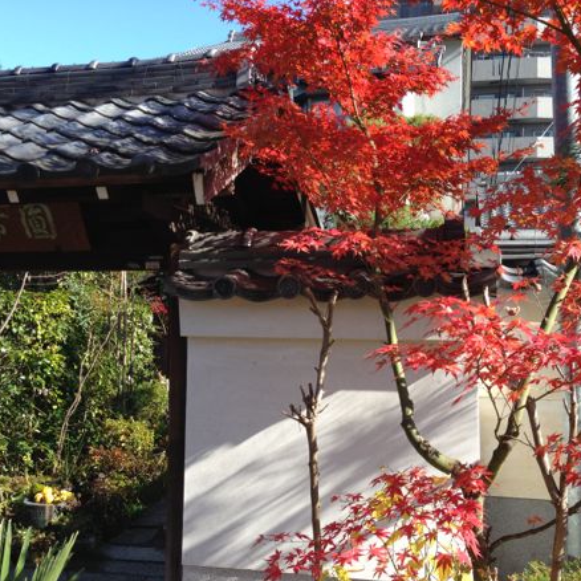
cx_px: 285
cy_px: 297
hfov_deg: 41.9
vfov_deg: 41.9
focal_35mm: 40
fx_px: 760
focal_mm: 4.13
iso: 50
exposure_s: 1/488
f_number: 2.4
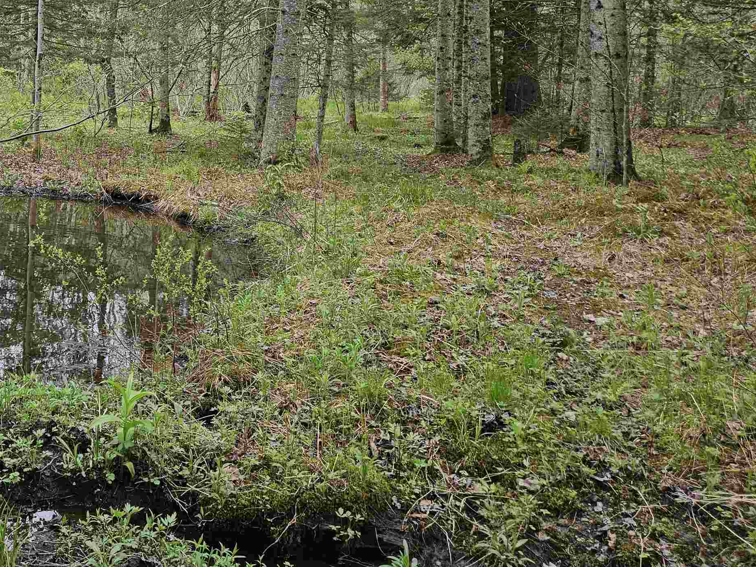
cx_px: 134
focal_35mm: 38
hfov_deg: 46.0
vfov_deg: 36.3
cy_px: 102
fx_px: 830
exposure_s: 1/207
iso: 64
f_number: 1.8
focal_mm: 5.4
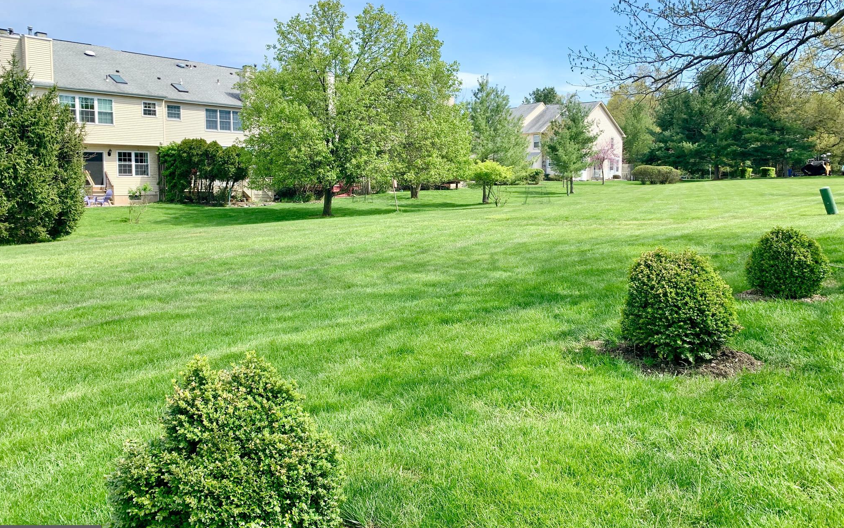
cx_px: 425
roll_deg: +0.0
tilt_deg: -3.9
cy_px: 238
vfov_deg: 44.5
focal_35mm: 28
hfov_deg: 66.5
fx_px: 644
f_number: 1.8
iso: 25
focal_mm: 4.25
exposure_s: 1/1299
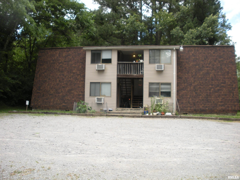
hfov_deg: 51.4
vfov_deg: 39.7
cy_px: 90
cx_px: 120
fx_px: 250
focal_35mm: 36
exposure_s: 1/217
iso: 88
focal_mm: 6.3
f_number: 3.5
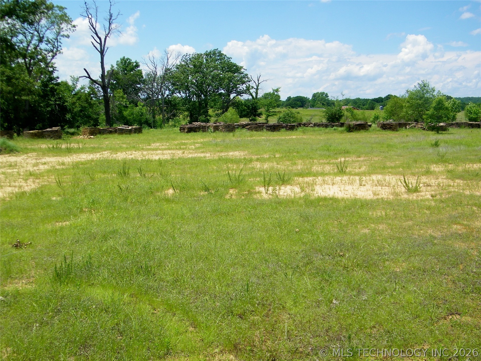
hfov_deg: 47.9
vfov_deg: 36.8
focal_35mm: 39
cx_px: 240
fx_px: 542
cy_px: 180
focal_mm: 6.9
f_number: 7.6
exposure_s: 1/250
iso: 80
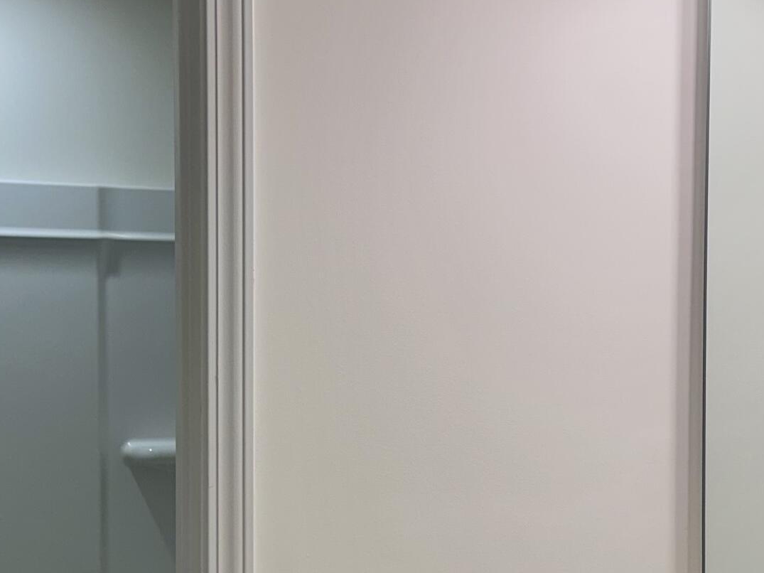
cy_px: 429
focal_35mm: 67
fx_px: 1479
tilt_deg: -2.4
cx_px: 344
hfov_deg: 29.0
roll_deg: -0.9
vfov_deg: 21.7
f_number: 1.78
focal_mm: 6.86
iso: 50
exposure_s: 1/120
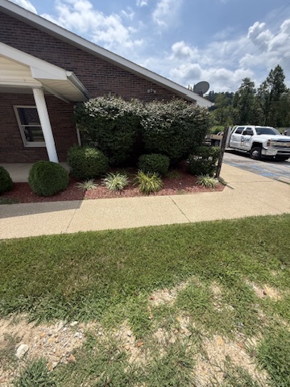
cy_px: 194
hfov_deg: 85.7
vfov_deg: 102.1
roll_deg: -0.8
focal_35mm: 14
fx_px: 156
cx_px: 145
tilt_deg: -22.3
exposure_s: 1/1901
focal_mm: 2.22
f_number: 2.2
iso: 50
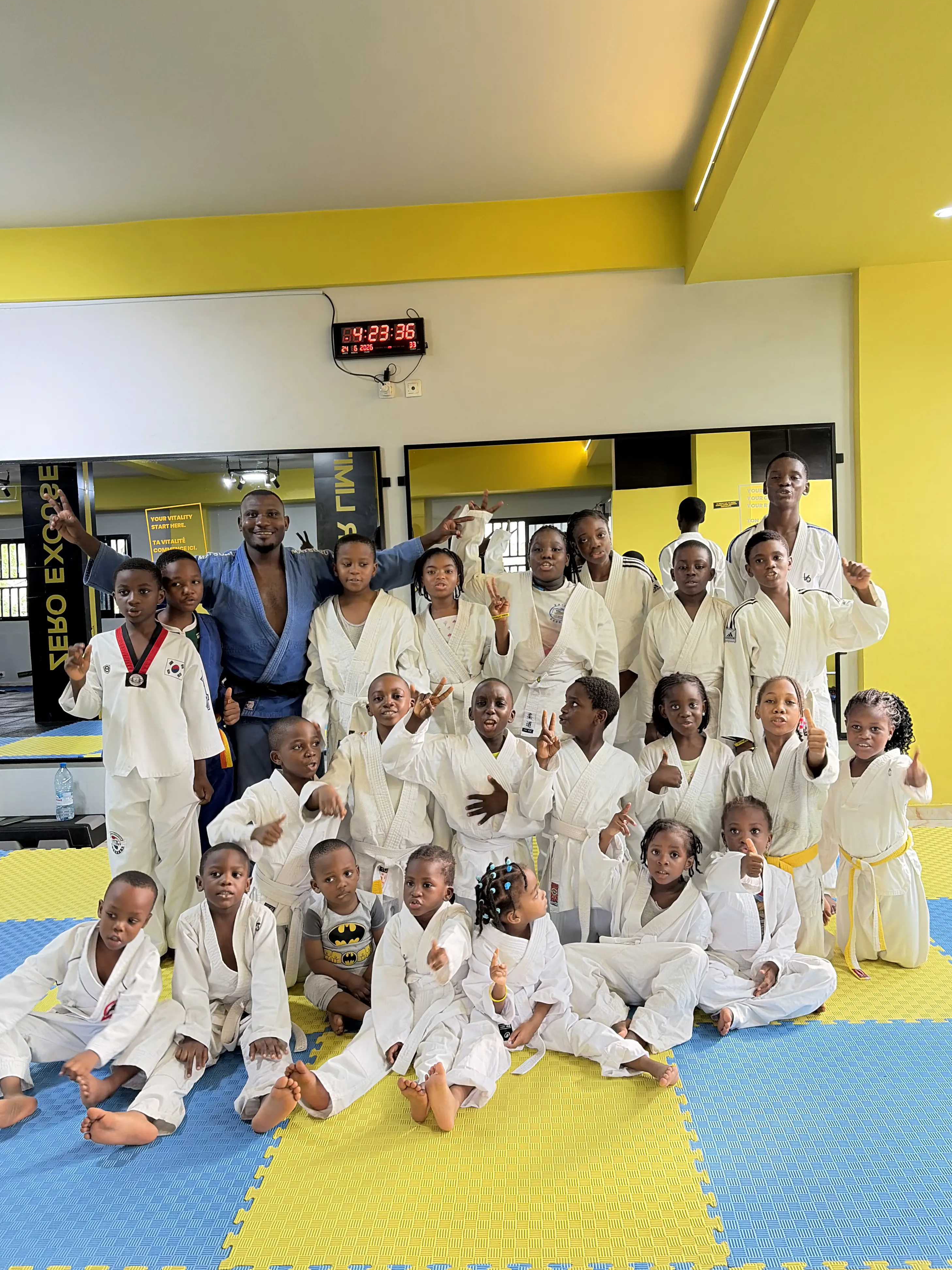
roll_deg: +3.0
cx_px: 484
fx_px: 990
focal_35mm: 27
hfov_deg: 51.3
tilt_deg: -4.1
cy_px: 629
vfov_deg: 65.3
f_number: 1.6
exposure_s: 1/61
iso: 125
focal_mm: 5.96
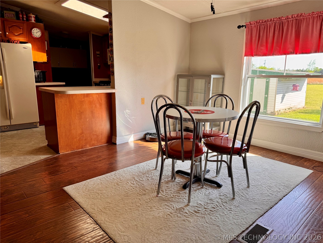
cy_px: 122
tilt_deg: -12.6
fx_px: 224
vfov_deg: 56.8
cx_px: 162
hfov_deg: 71.6
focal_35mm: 24
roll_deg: -1.3
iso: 64
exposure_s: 1/235
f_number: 1.78
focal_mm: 6.76
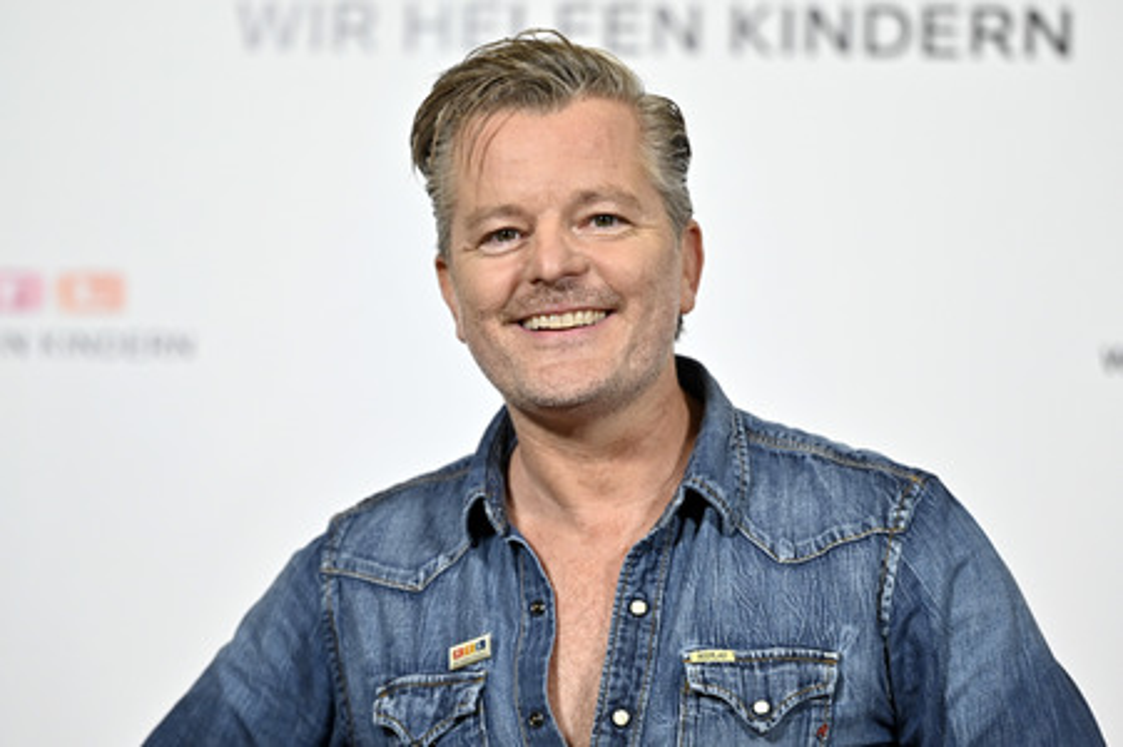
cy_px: 374
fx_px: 3896
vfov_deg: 11.0
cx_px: 562
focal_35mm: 125
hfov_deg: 16.4
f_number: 2.8
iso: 800
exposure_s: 1/640
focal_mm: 125
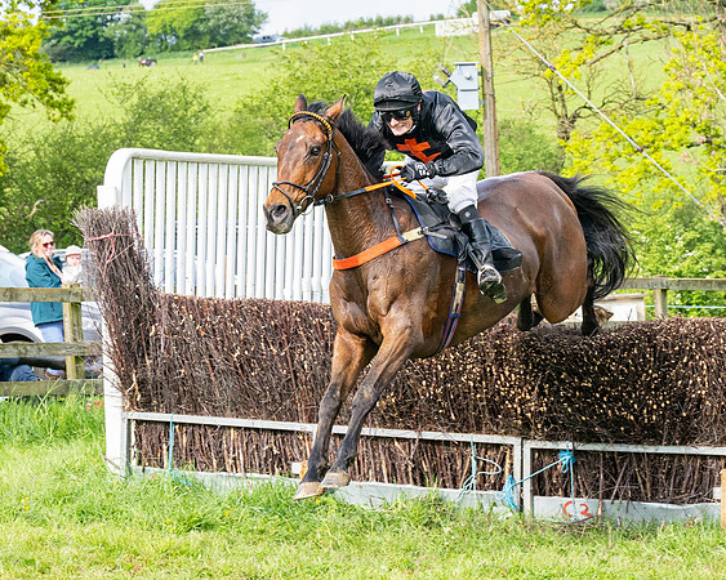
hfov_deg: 10.0
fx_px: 4137
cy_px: 246
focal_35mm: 193
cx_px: 399
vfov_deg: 8.0
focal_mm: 70
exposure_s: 1/1000
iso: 400
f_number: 5.6
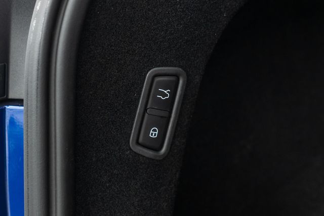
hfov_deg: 46.4
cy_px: 108
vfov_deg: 31.9
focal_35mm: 42
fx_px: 378
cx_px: 162
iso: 2000
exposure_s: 1/60
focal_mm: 28
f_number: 3.2
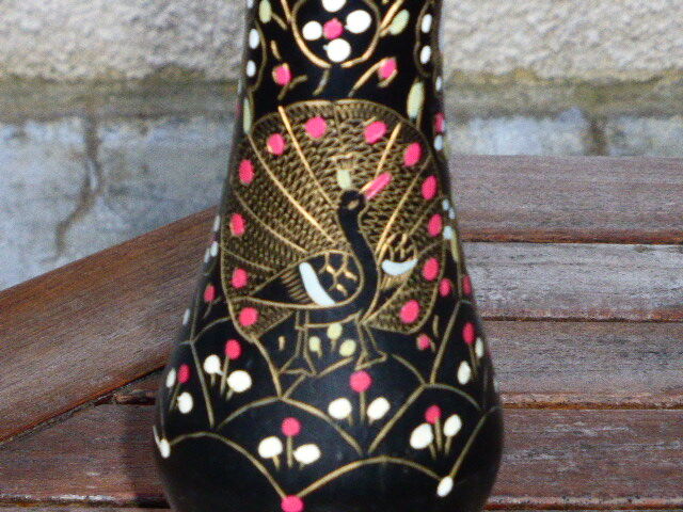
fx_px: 2644
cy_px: 256
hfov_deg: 14.7
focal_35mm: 134
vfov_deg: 11.1
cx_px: 342
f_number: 5.4
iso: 800
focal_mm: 21.8
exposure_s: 1/125
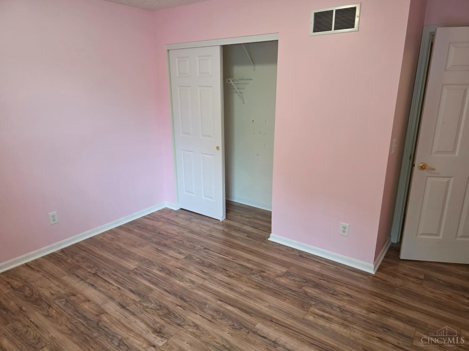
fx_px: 312
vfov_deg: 58.9
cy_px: 176
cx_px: 234
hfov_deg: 73.9
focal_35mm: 23
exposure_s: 1/120
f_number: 1.7
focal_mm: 6.3
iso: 640
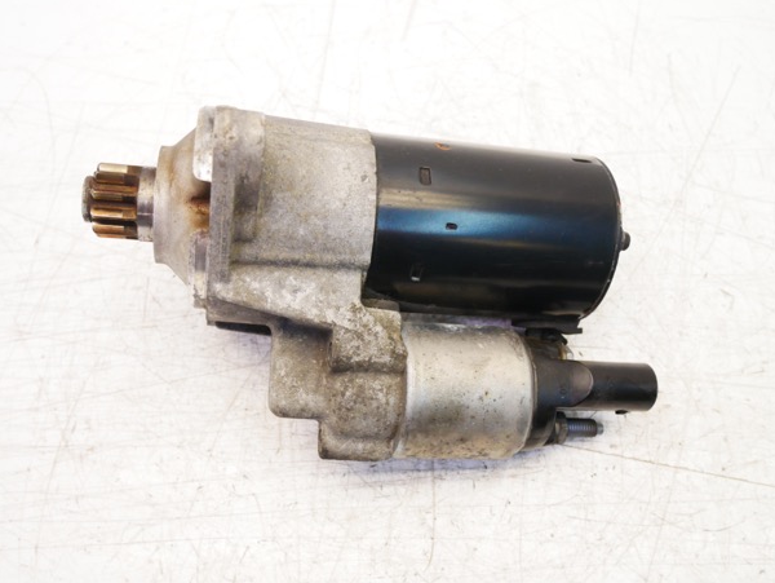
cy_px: 295
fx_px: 717
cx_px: 369
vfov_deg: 44.2
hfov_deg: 56.8
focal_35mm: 32
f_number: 3.8
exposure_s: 1/60
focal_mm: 15
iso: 640
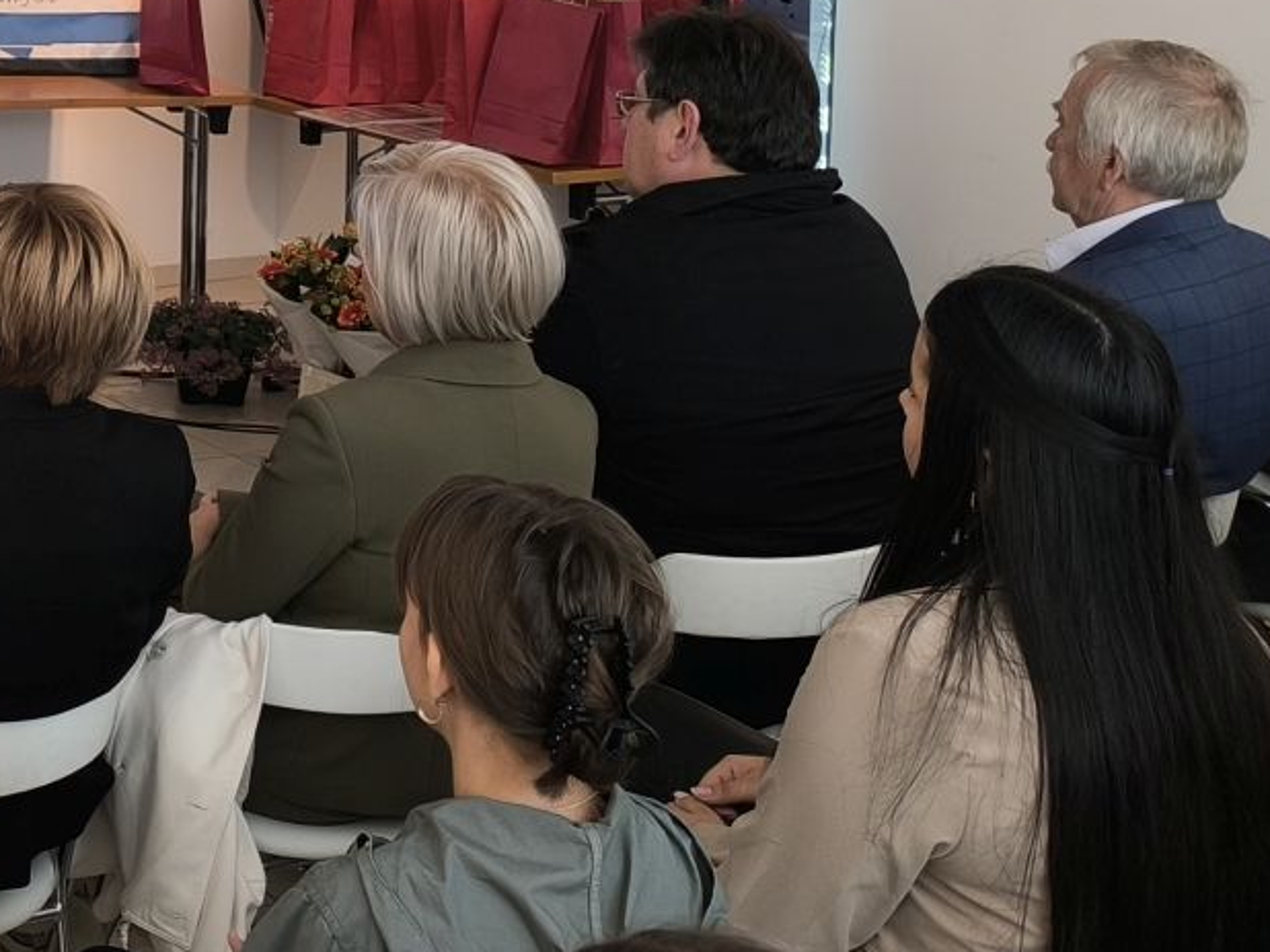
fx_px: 2457
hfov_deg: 25.3
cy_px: -56
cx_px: -343
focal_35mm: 67
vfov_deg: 21.0
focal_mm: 6.14
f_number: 1.65
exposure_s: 1/100
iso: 320
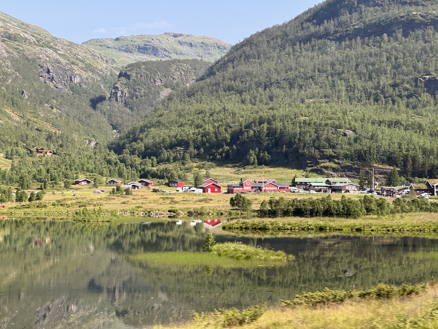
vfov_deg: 19.1
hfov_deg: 25.3
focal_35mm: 77
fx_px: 974
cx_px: 219
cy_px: 164
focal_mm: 9
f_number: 2.8
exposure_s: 1/99
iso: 64
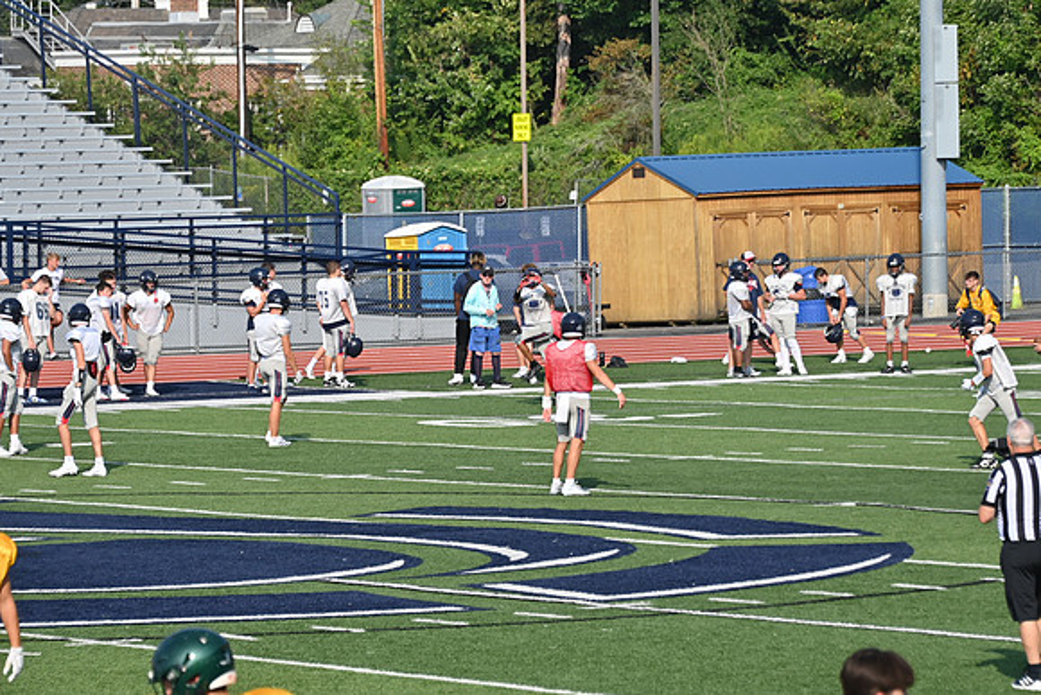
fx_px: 6276
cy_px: 348
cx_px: 520
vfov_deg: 6.3
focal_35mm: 217
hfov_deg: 9.5
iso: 100
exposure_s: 1/800
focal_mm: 145
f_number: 5.6
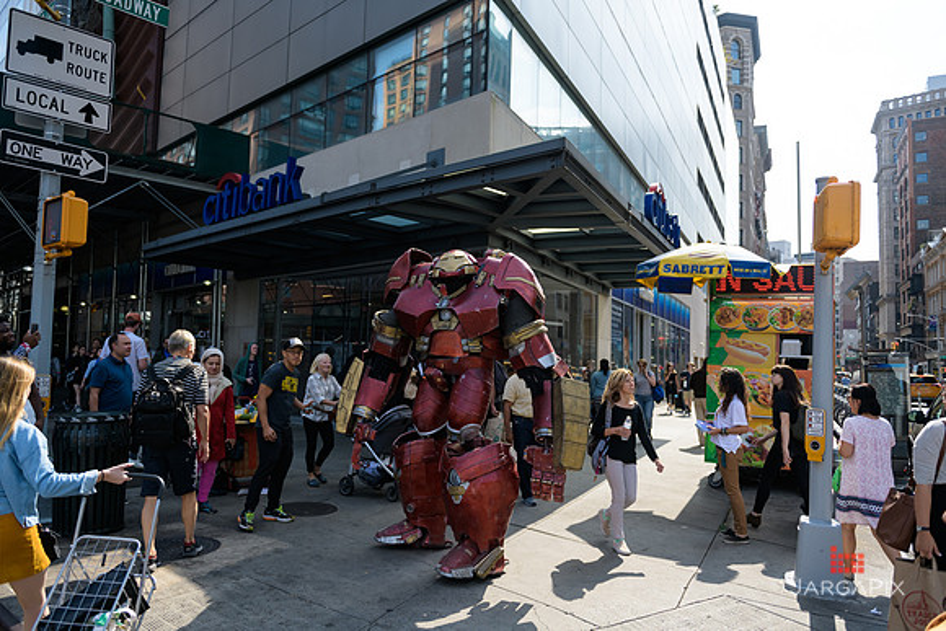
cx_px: 473
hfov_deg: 69.4
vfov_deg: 49.6
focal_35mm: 26
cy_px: 316
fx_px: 683
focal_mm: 26
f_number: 3.2
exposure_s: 1/2000
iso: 200
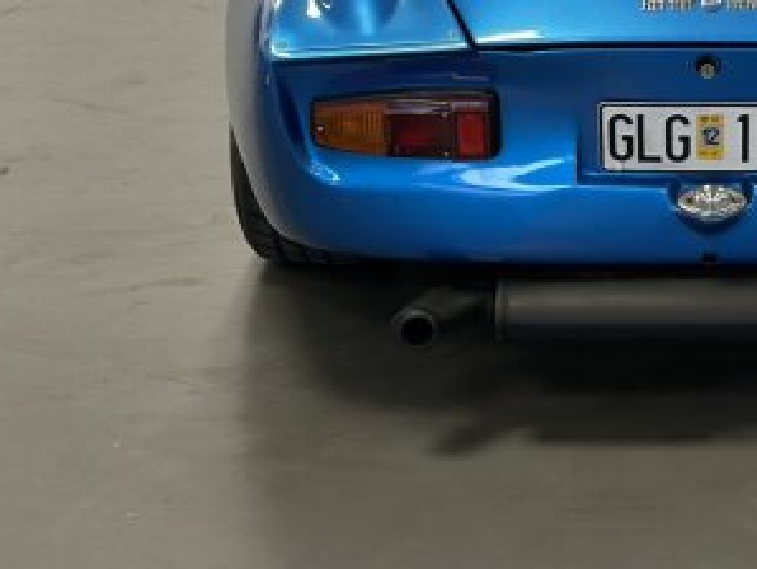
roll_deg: +0.3
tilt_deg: -14.6
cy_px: 0
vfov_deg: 14.2
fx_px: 2254
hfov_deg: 18.7
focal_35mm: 103
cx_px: 696
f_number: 1.78
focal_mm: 6.86
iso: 125
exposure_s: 1/60
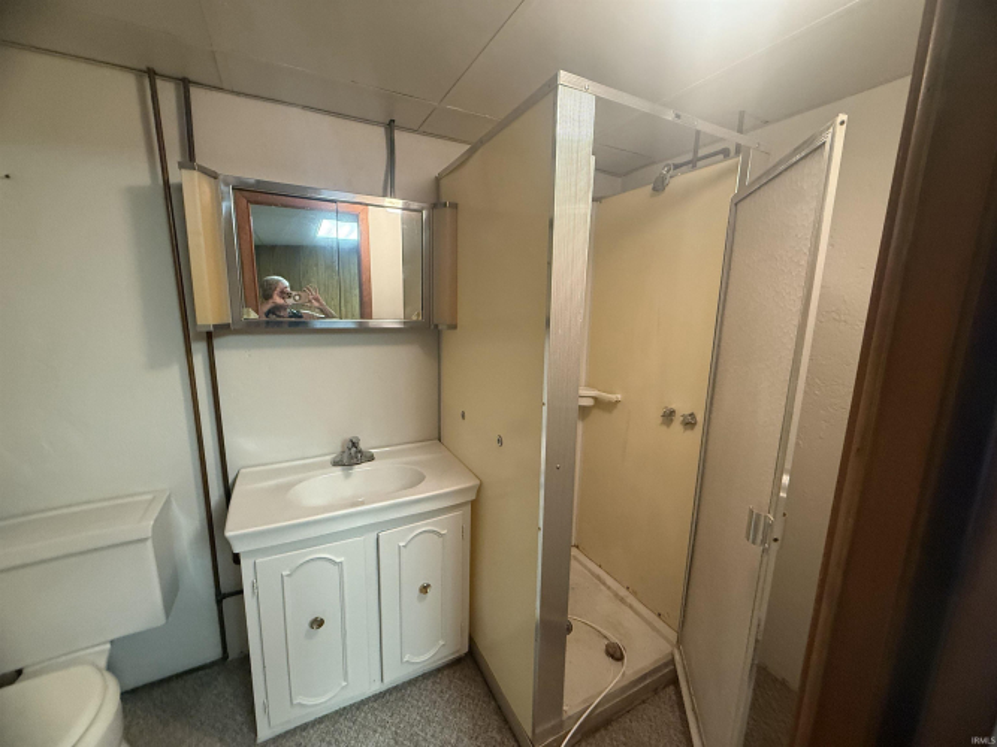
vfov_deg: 85.7
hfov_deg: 102.1
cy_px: 374
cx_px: 498
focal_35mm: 14
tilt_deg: -9.8
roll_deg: -1.5
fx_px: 403
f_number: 2.2
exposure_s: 1/60
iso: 500
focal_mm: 2.22
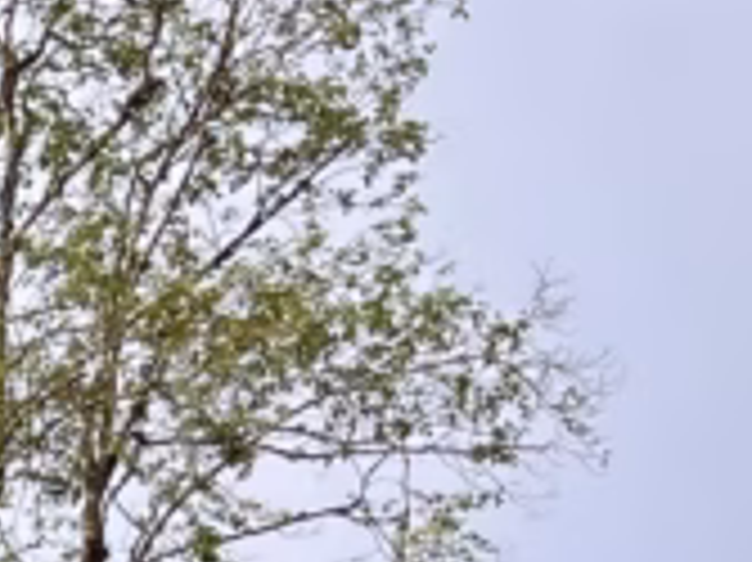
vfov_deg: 7.6
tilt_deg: +2.0
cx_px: -752
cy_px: 1623
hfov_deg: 10.6
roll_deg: -0.8
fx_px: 3734
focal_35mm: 172
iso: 32
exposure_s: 1/1429
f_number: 1.8
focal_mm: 3.99
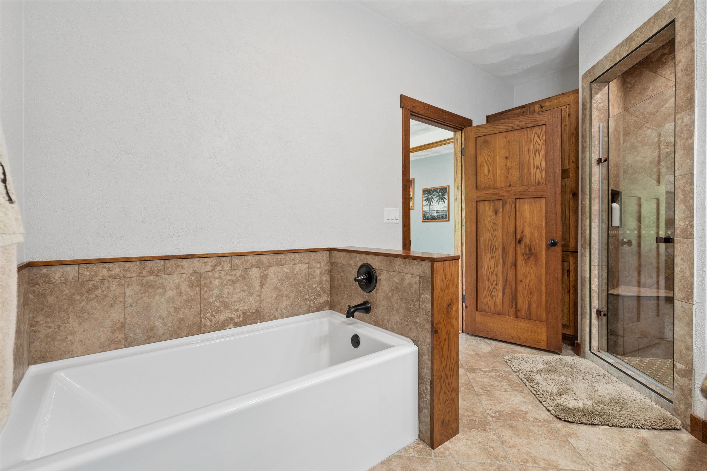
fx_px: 314
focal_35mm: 16
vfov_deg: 73.7
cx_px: 354
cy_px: 236
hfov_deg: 96.7
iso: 400
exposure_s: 1/10
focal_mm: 16
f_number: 8
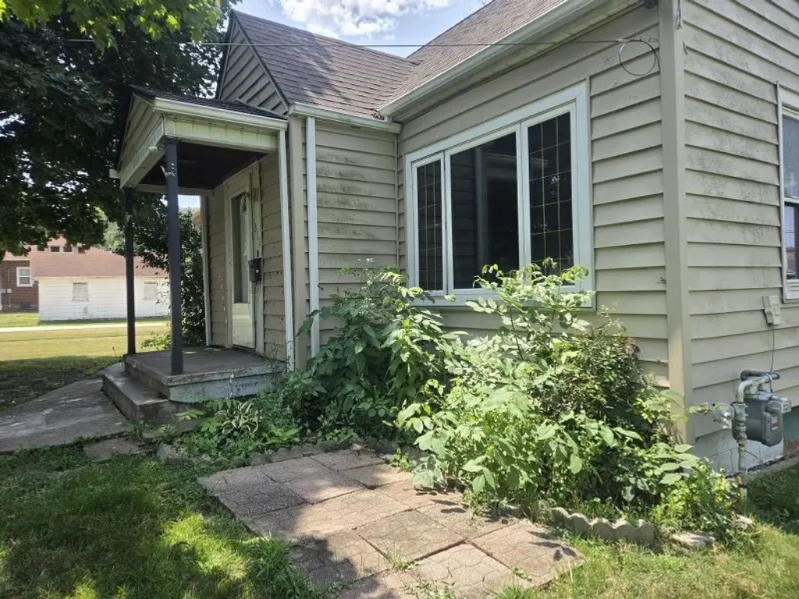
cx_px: 400
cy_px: 300
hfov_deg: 73.9
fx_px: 531
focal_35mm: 23
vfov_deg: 58.9
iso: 80
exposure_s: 1/1414
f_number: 1.8
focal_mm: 5.4
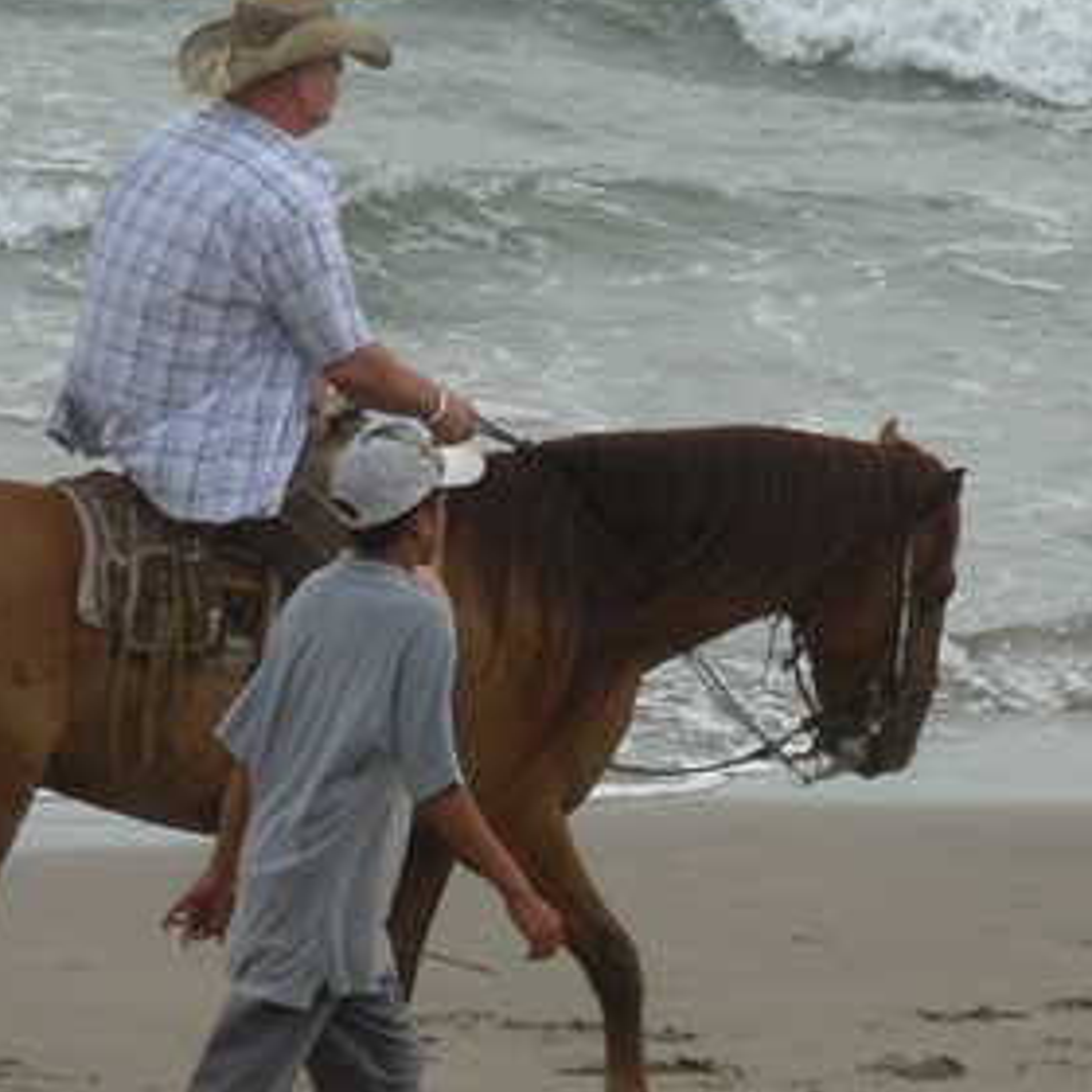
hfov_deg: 3.8
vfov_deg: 3.8
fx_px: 16525
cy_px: 472
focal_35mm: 463
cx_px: 1228
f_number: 4.7
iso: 50
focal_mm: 25.3
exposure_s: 1/352
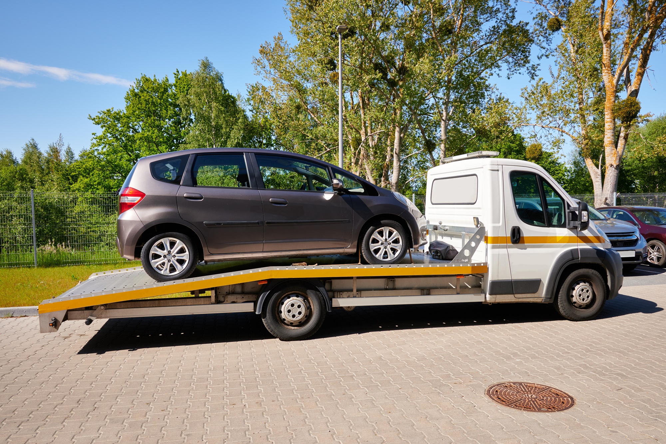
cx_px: 333
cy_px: 222
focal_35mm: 28
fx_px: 513
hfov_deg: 65.9
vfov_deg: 46.8
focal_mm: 18.5
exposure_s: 1/160
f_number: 8
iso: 100
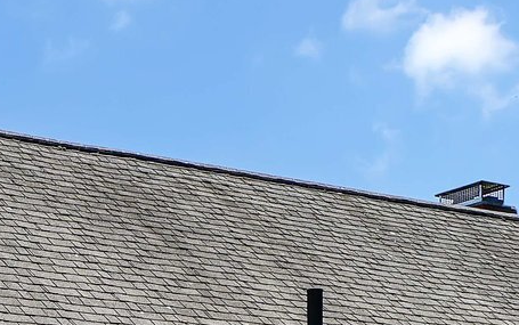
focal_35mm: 110
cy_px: 554
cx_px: 99
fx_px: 1557
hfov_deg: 18.7
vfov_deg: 11.2
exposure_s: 1/125
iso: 100
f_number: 11
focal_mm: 24
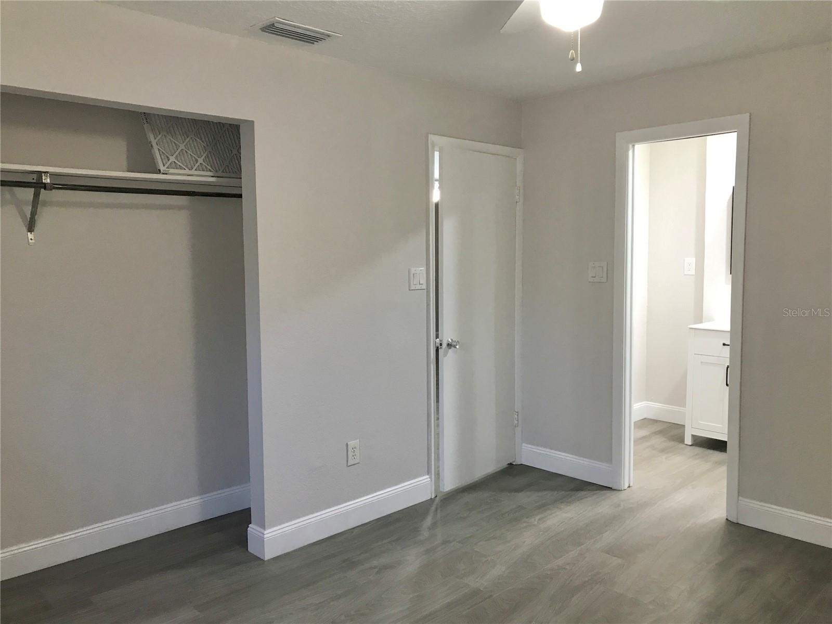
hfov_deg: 63.4
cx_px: 416
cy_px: 312
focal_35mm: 28
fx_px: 673
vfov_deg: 49.7
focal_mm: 3.99
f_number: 1.8
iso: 40
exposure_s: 1/20
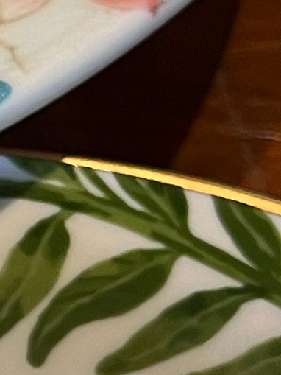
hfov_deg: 6.6
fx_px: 2229
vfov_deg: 9.6
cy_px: 258
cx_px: -533
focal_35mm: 206
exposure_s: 1/50
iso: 80
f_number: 1.6
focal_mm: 5.1
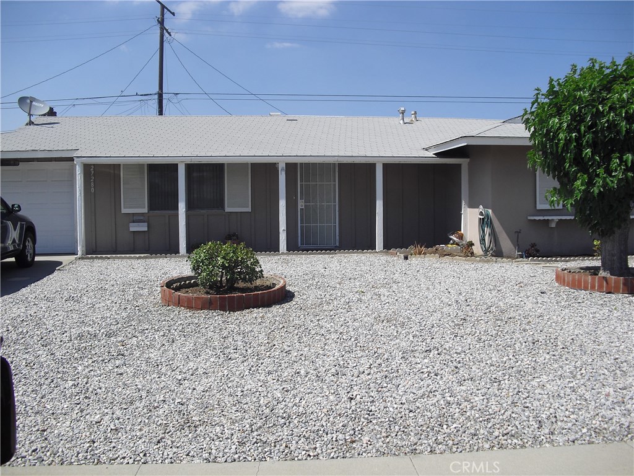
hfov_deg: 51.4
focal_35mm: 36
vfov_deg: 39.7
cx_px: 317
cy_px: 238
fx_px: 659
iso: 64
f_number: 7.8
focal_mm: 6.3
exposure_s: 1/200
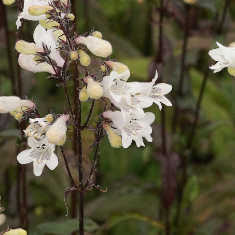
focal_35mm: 338
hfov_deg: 5.2
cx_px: 73
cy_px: 106
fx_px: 2596
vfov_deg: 5.2
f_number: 9
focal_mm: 100
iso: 1600
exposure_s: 1/160
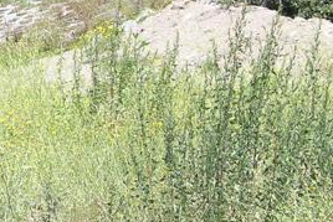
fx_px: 1286
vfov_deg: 9.9
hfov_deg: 14.3
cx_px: -76
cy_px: 87
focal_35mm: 139
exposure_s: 1/206
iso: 50
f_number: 5.6
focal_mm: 8.9
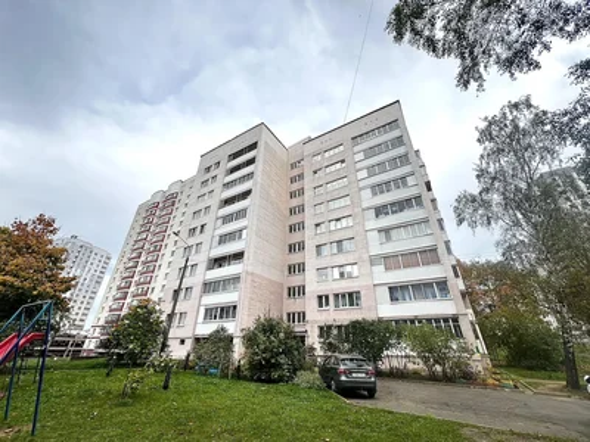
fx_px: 222
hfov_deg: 106.2
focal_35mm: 13
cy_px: 221
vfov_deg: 89.9
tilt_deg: +29.6
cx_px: 295
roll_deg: -0.5
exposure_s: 1/209
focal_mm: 1.57
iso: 32
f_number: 1.8
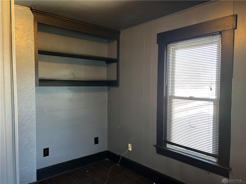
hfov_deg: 67.3
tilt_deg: -1.8
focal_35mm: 26
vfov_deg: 53.1
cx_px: 123
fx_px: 185
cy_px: 92
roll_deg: +0.3
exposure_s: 1/60
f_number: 1.6
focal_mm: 5.96
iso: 160
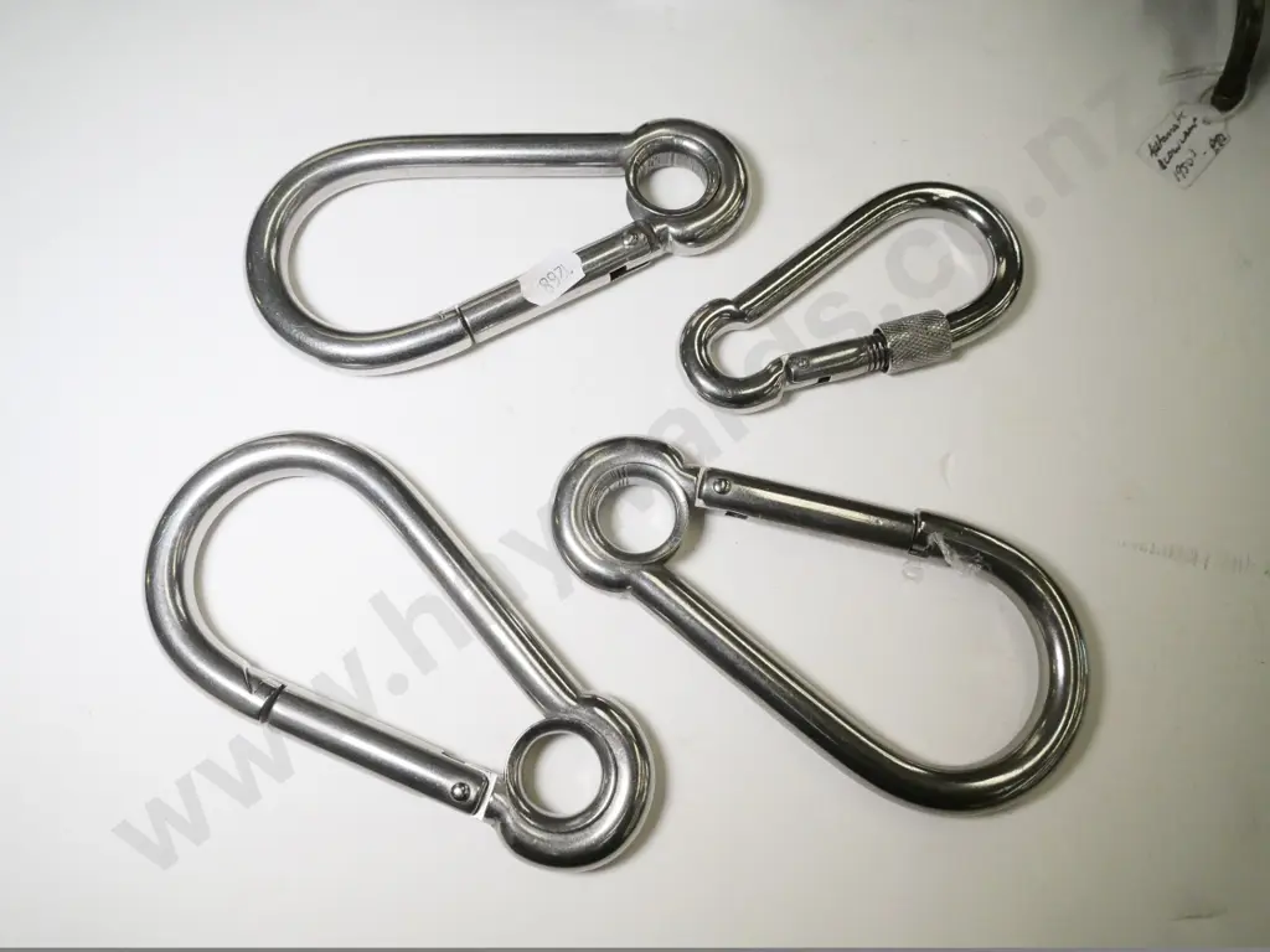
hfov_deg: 71.6
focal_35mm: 24
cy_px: 476
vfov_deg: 56.8
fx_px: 881
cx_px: 635
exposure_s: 1/1600
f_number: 4.5
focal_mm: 12
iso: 3200
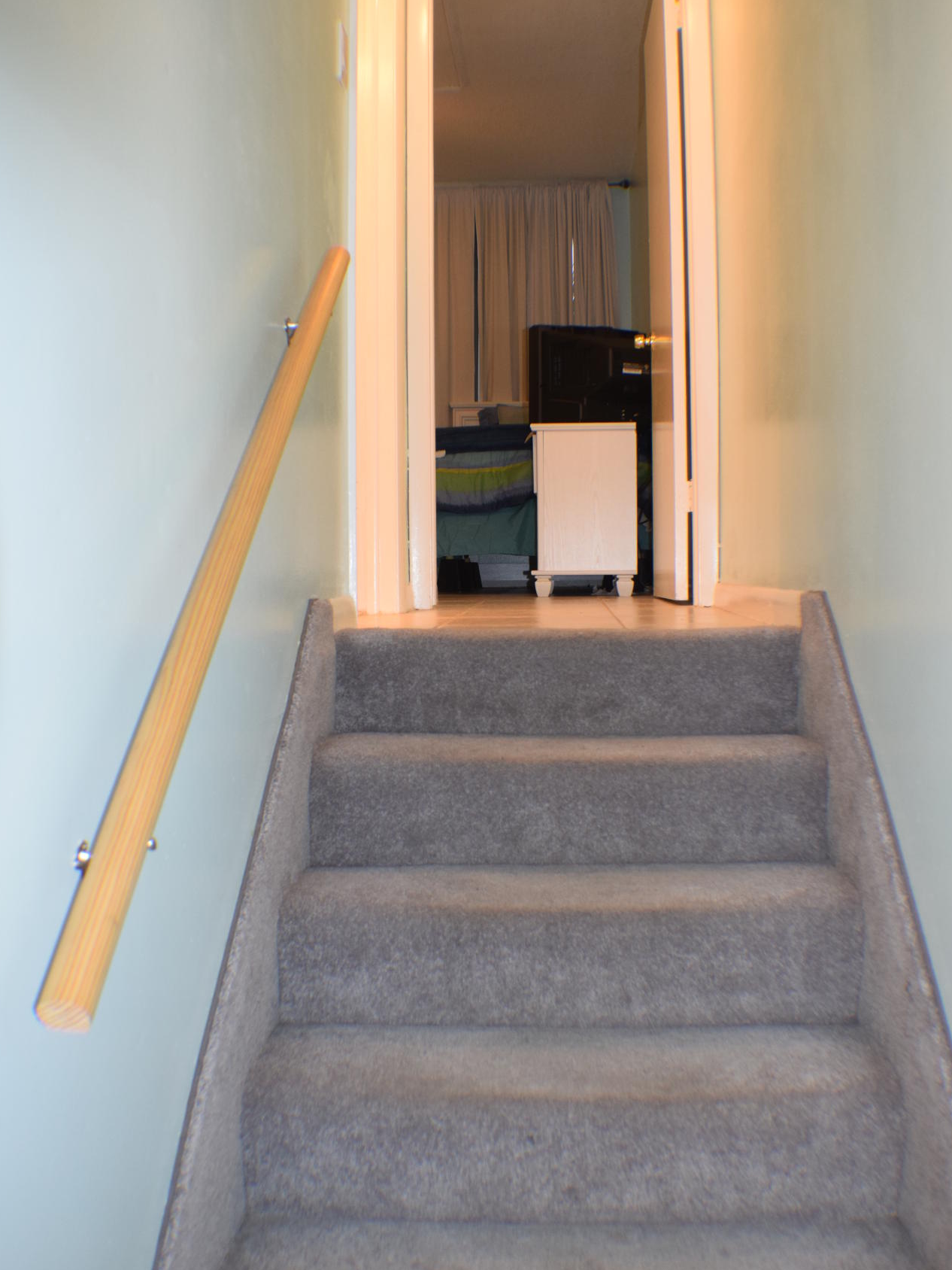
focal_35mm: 41
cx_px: 484
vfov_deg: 45.7
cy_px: 593
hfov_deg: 35.1
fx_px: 1503
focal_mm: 24
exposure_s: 1/80
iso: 800
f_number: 4.5
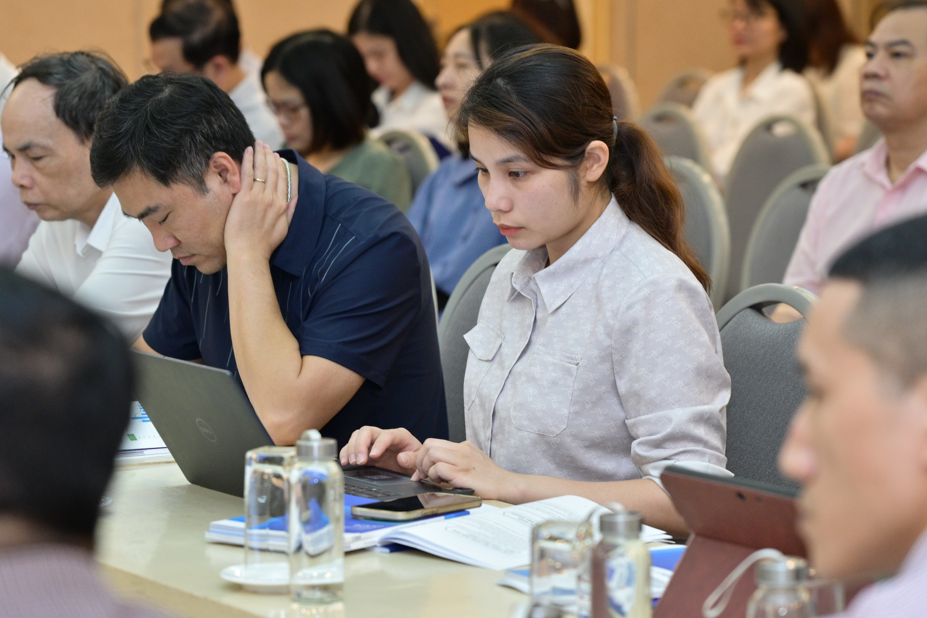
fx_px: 3811
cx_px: 464
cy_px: 309
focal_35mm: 148
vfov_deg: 9.3
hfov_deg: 13.9
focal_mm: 99
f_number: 4
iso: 1600
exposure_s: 1/160
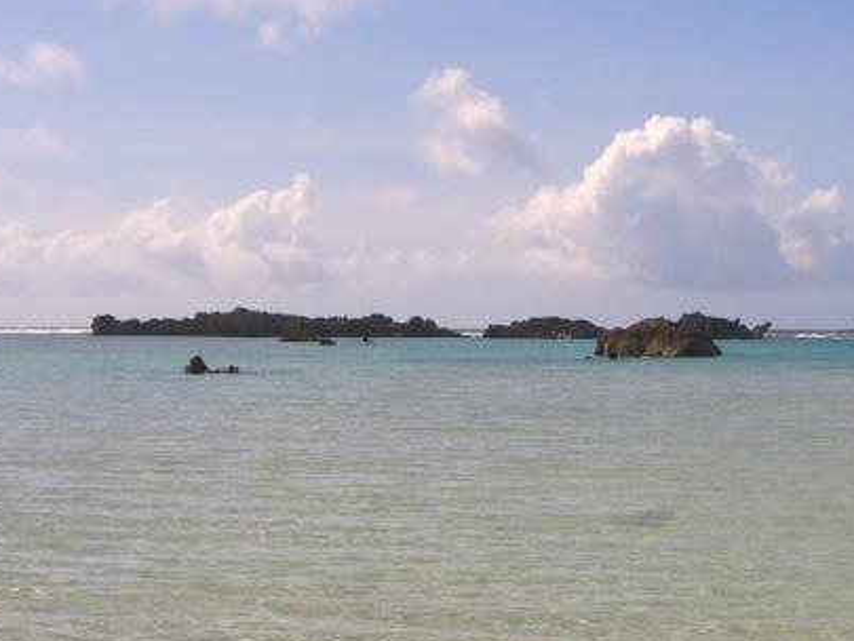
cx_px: 643
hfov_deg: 25.7
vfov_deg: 19.6
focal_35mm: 75
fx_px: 1851
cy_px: 238
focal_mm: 7.9
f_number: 8
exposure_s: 1/400
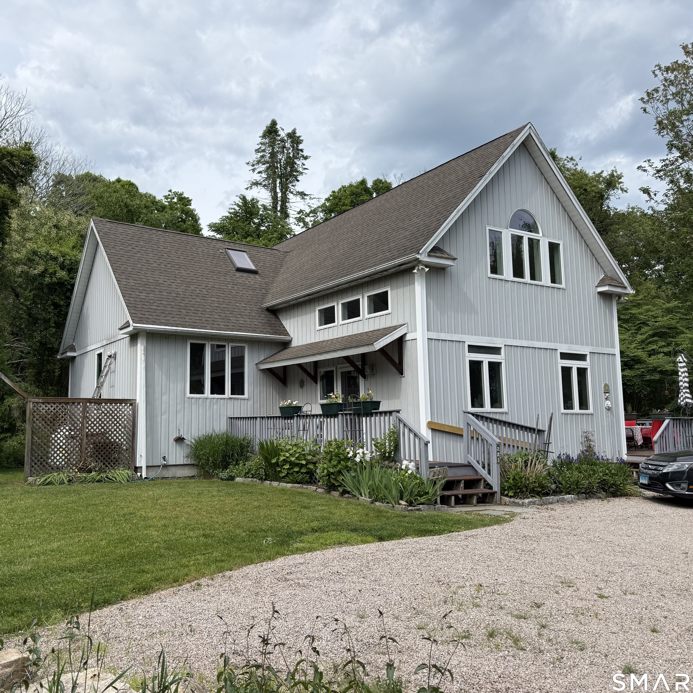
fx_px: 657
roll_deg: +1.3
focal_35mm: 29
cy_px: 343
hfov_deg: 55.2
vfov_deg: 55.6
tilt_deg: +6.2
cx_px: 279
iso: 80
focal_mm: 6.76
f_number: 1.78
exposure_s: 1/3759
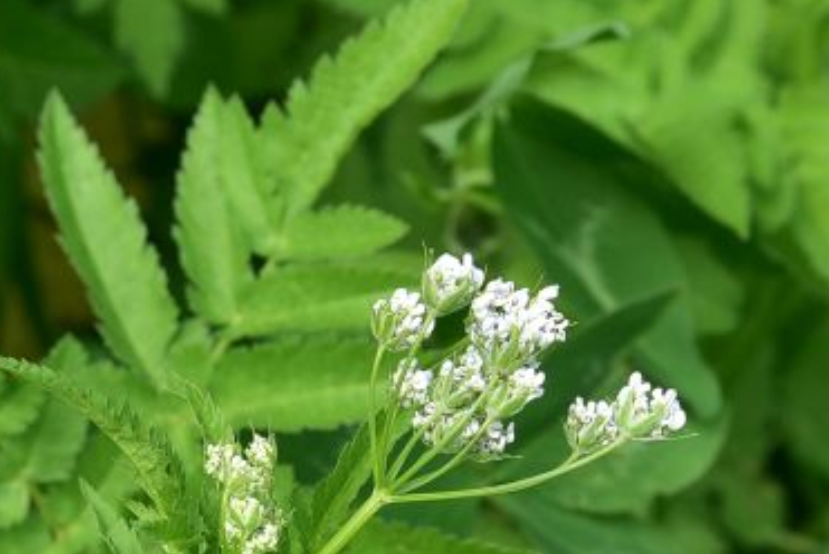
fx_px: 4033
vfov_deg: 7.8
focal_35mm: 175
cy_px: 571
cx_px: 279
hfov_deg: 11.7
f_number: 11
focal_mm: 50
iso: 320
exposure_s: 1/125
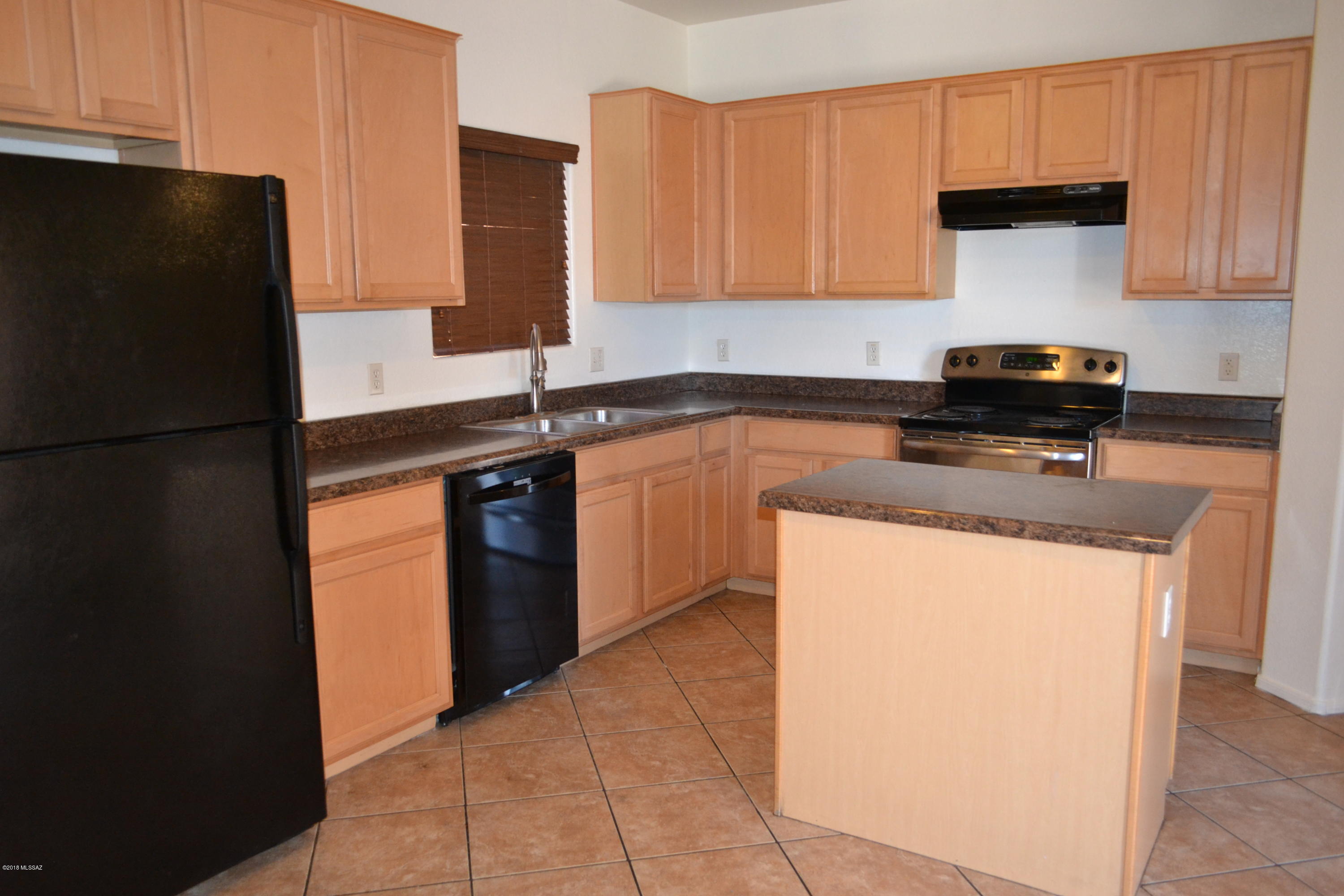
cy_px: 448
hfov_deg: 67.4
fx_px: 1008
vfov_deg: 47.9
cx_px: 672
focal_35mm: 27
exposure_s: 1/60
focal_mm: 18
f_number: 3.5
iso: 1400
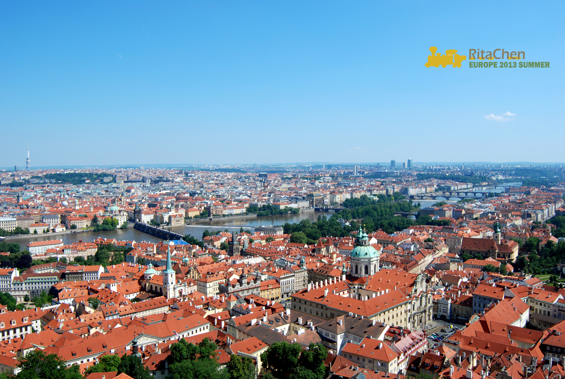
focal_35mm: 30
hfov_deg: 61.9
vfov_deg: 43.7
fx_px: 471
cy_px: 190
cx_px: 282
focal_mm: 20
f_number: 7.1
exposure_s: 1/640
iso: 200
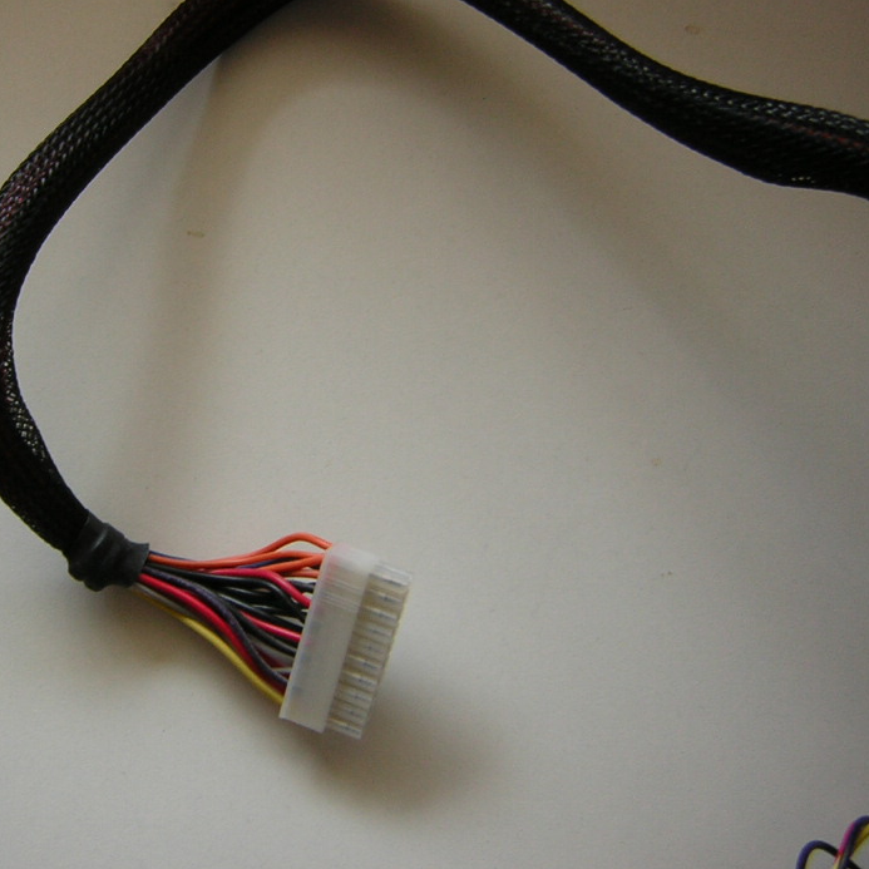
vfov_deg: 36.1
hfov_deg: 35.6
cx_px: 272
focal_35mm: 47
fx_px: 1335
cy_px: 449
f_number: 2.6
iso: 50
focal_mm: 4.7
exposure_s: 1/56.7
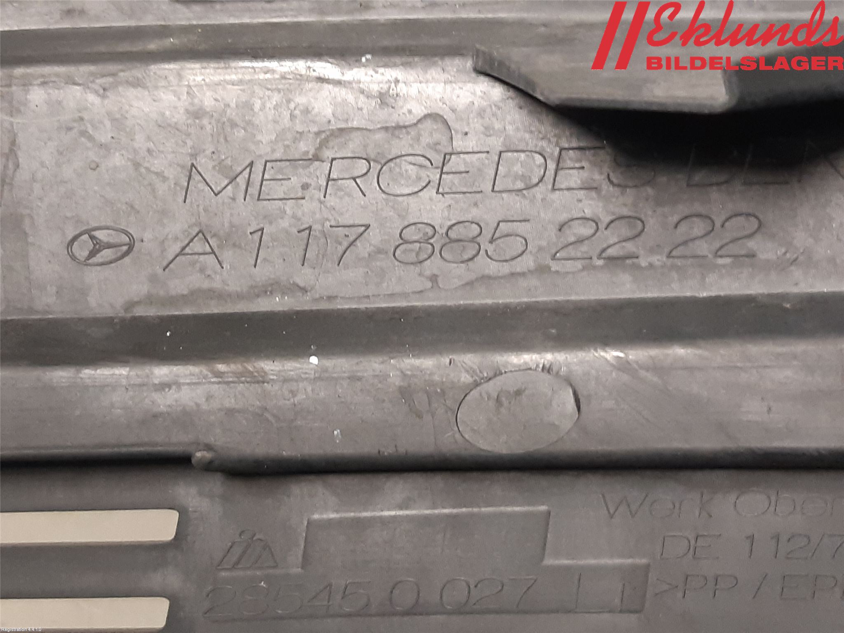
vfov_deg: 53.1
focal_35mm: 26
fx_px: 634
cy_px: 316
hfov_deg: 67.3
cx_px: 422
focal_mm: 3.93
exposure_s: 1/33
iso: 200
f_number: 1.7
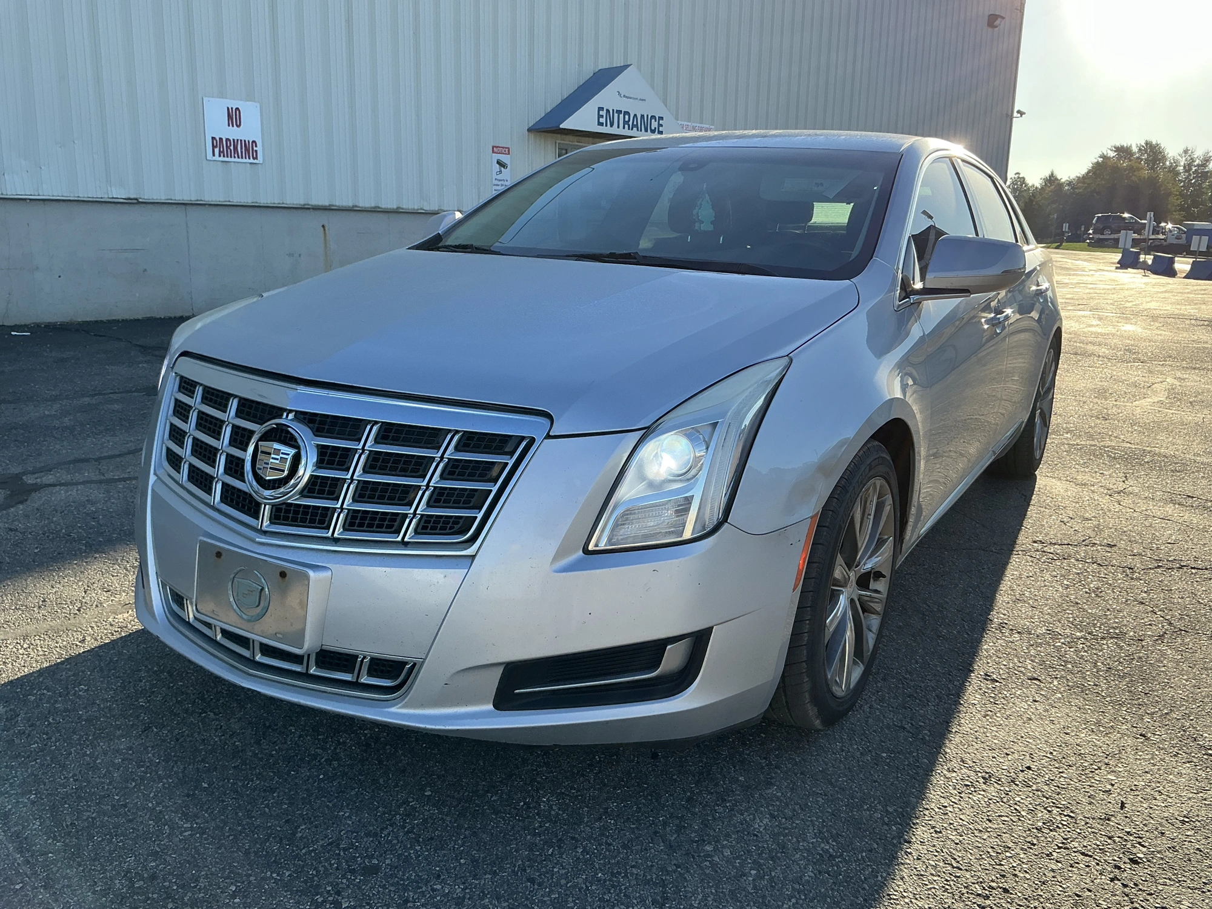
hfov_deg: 63.4
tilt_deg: -11.7
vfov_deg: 49.7
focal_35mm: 28
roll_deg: -0.9
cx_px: 606
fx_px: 980
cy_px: 454
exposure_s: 1/635
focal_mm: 3
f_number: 1.8
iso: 25
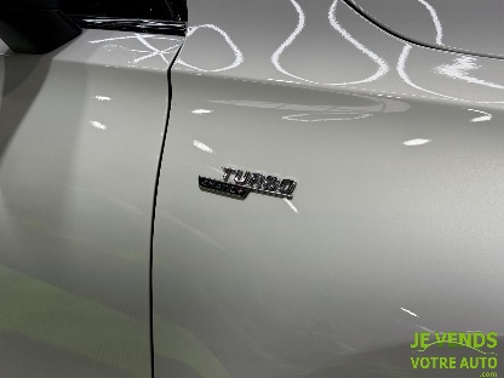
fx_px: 699
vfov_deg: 30.3
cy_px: 189
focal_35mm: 48
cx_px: 252
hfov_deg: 39.7
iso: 64
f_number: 1.78
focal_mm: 6.76
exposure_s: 1/519
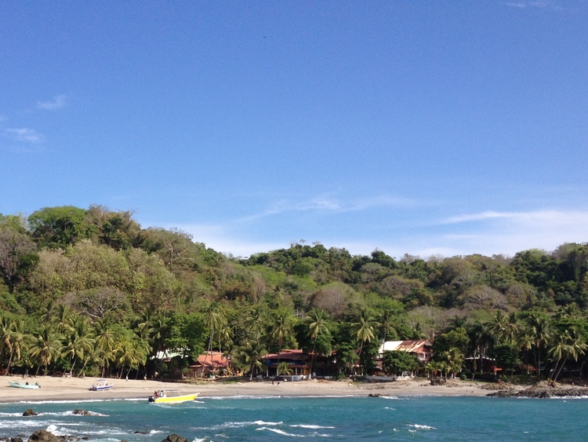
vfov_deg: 25.7
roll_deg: -0.1
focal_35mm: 56
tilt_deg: -1.5
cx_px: 162
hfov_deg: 33.8
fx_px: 952
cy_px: 344
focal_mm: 4.28
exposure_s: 1/1623
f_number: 2.4
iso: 50
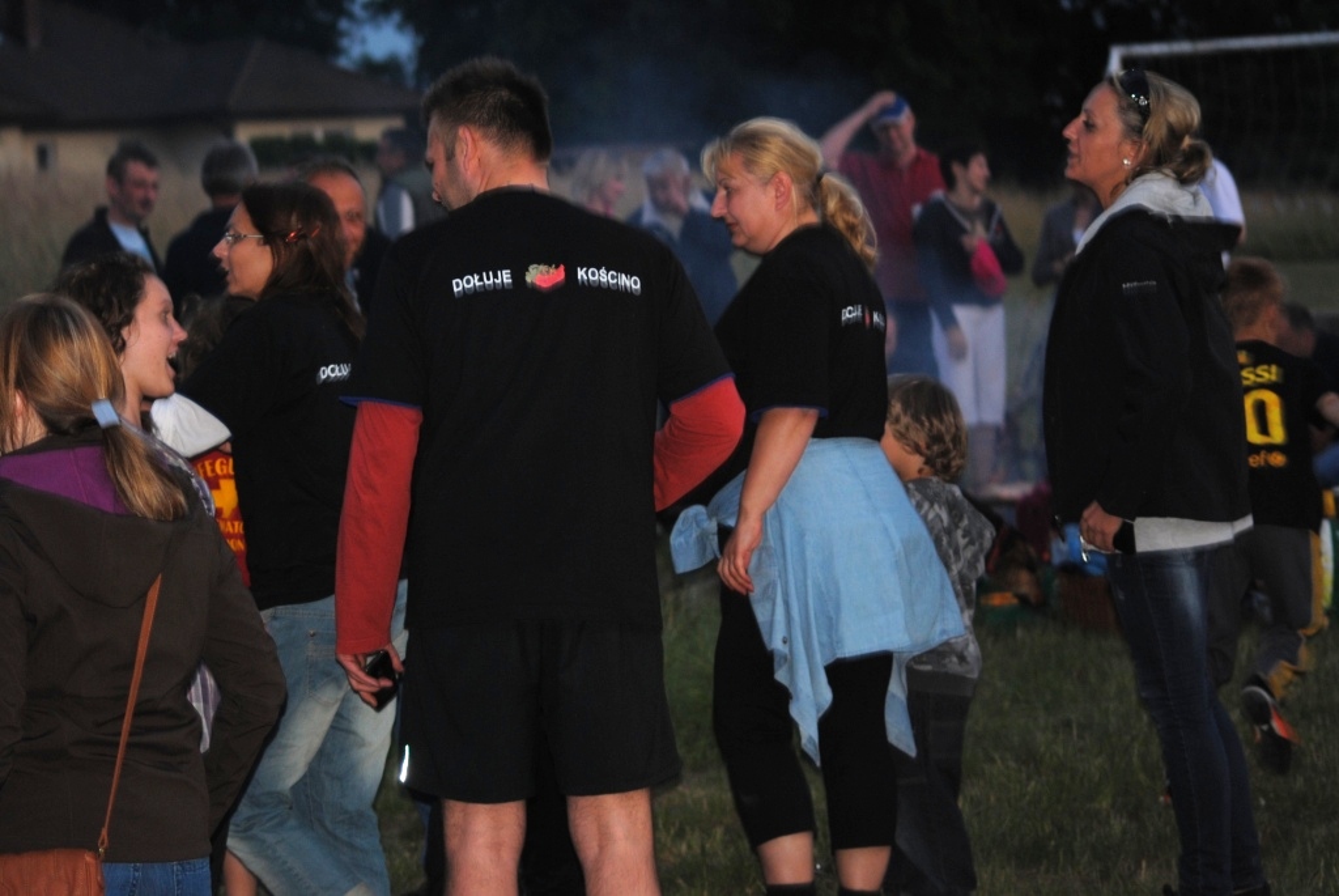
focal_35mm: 105
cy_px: 448
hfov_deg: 19.4
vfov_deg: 13.1
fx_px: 3909
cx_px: 670
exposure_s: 1/60
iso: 200
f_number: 4
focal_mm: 70
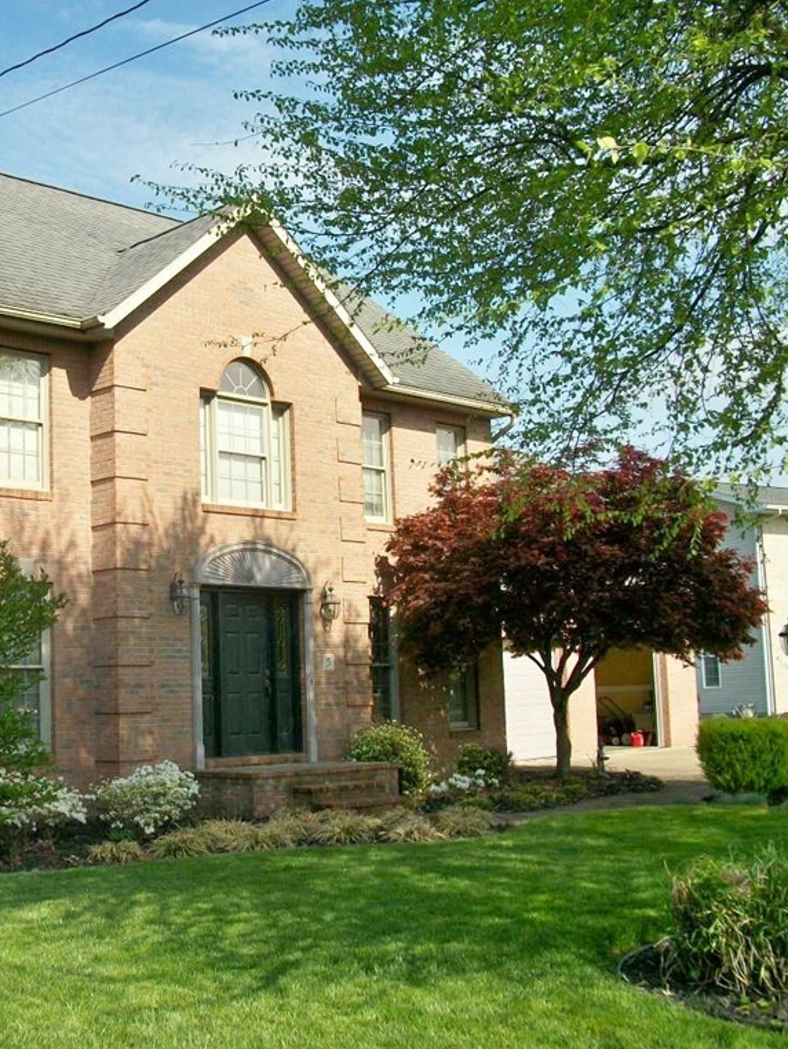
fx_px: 1304
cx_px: 138
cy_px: 526
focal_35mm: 43
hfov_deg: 32.5
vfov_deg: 43.8
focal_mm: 5.7
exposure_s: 1/160
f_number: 8.8
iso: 80
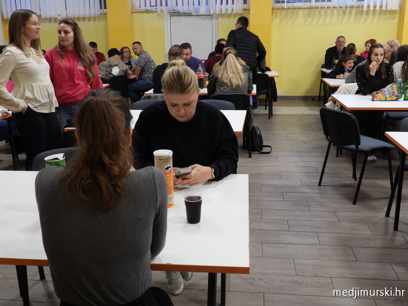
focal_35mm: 35
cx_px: 204
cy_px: 153
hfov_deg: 52.6
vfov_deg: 40.7
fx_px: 413
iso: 400
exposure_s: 1/30
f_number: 3.2
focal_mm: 6.3
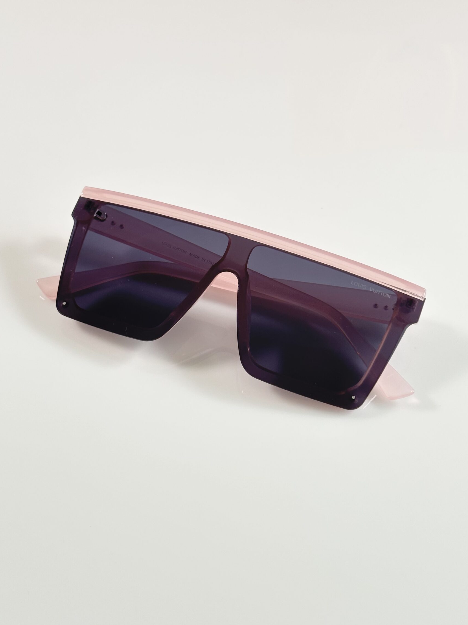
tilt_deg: -48.3
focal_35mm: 54
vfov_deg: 35.5
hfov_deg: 27.0
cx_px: 217
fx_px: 973
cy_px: 303
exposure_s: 1/100
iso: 64
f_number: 1.78
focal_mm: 6.86
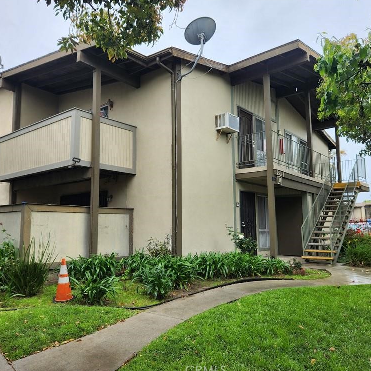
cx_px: 181
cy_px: 185
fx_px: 340
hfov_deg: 57.3
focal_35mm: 28
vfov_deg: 57.3
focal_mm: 5.4
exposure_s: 1/251
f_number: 1.8
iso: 20
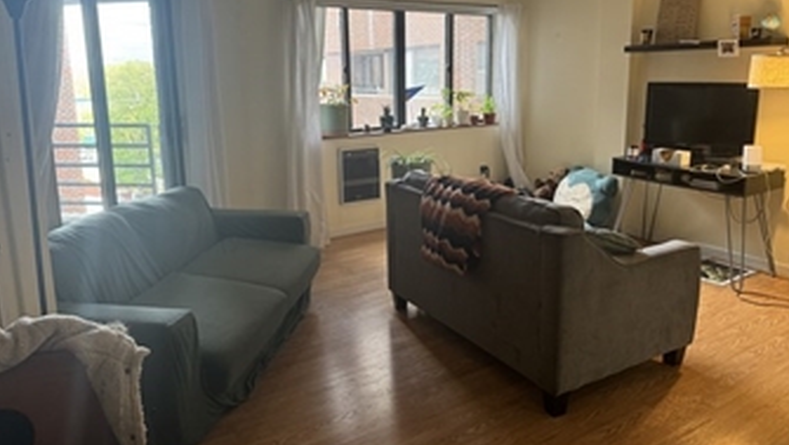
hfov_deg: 69.8
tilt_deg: -10.7
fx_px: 565
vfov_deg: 42.7
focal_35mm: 27
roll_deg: +0.8
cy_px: 174
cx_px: 398
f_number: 1.78
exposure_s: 1/74
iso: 200
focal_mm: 6.76
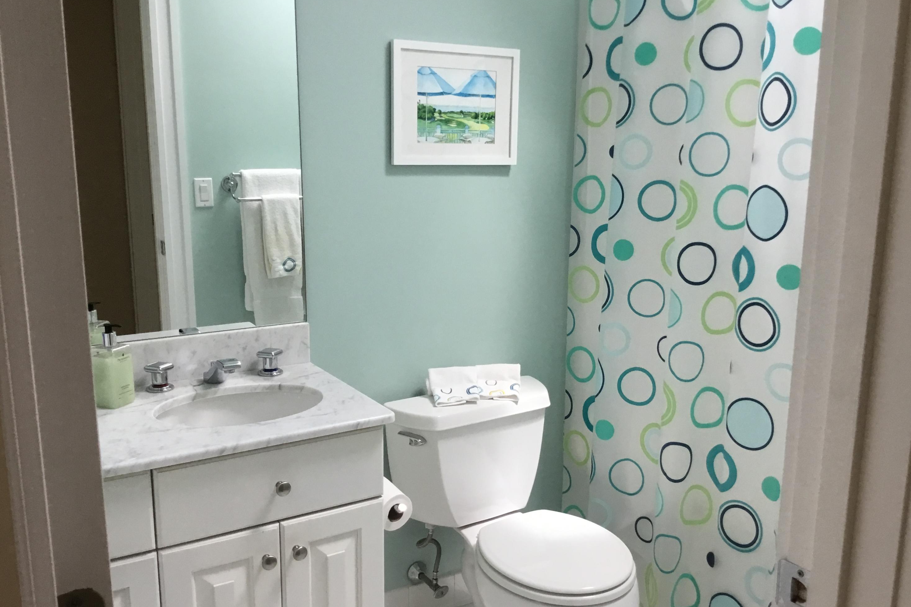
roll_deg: +0.3
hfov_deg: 57.2
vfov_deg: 40.0
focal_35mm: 33
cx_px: 456
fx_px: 835
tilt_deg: -12.3
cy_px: 310
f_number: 2.4
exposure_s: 1/30
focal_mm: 3.3
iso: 32
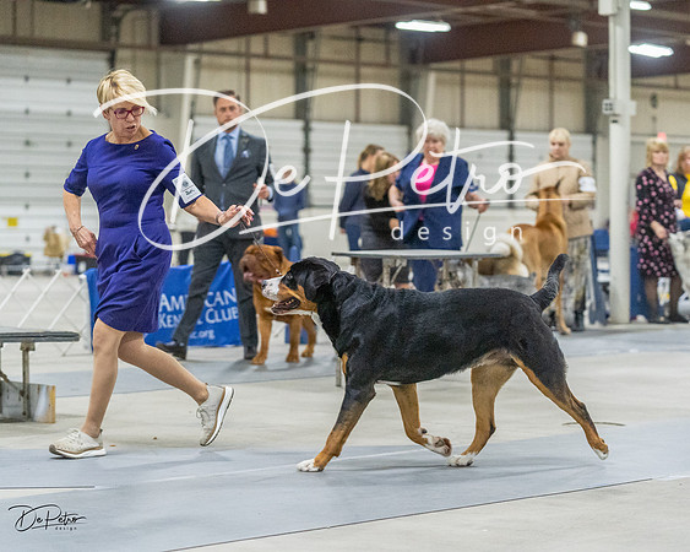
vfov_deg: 14.9
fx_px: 2115
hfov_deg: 18.5
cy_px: 276
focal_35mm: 104
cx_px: 345
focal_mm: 92
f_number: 3.2
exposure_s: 1/320
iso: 6400
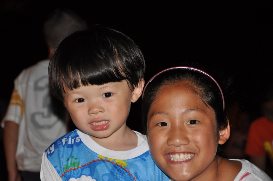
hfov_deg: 17.1
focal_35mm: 120
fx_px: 909
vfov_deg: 11.4
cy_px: 90
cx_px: 136
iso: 800
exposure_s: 1/60
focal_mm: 80
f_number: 5.6
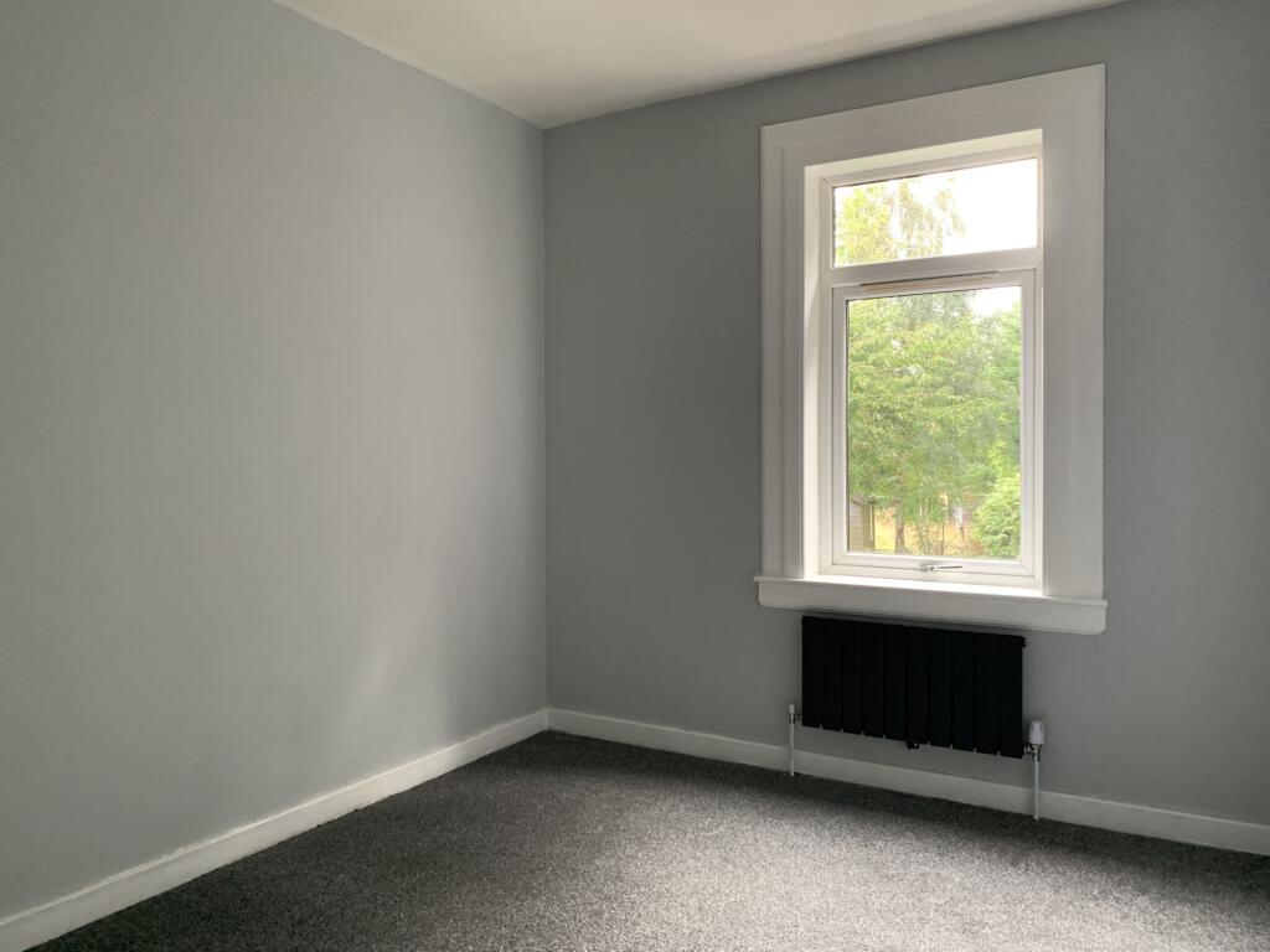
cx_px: 635
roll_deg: +1.5
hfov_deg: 67.3
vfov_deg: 53.1
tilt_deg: -0.7
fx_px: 954
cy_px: 476
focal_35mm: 26
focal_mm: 4.25
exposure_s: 1/60
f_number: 1.8
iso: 200
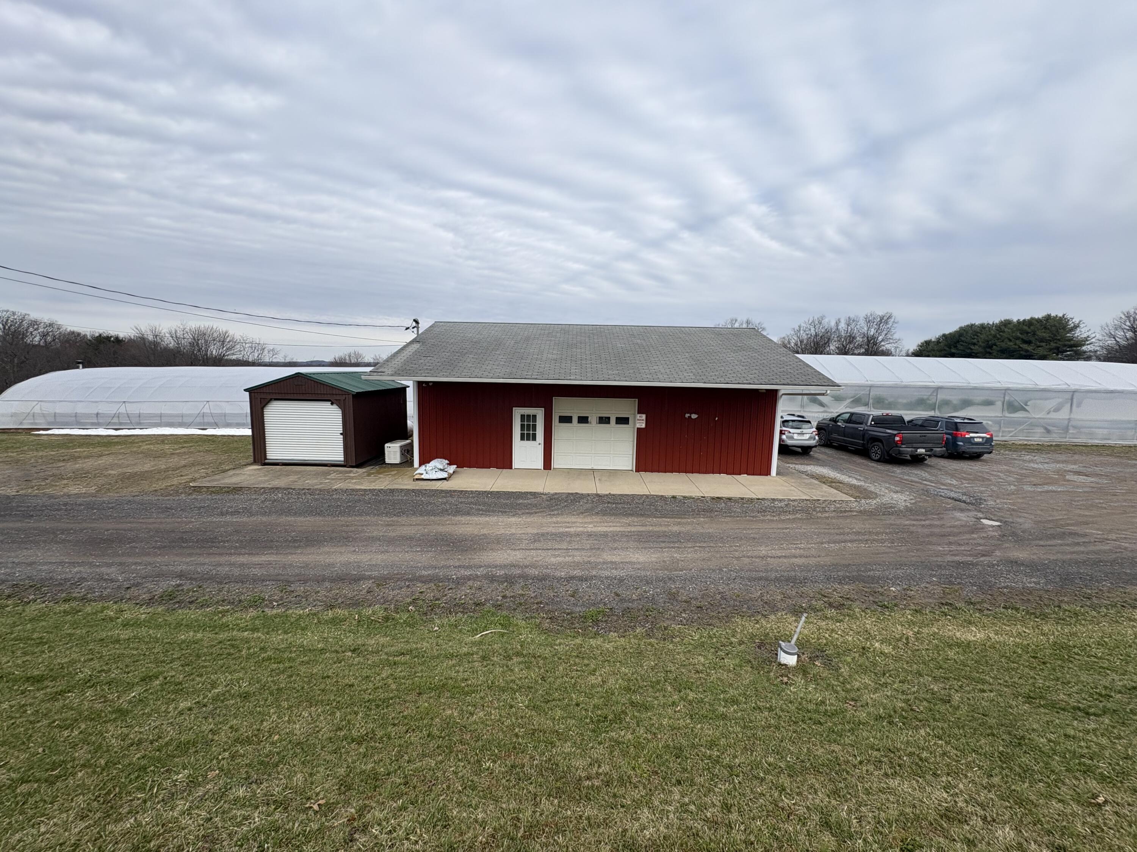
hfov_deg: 102.1
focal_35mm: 14
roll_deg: -0.2
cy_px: 426
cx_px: 568
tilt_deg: -5.7
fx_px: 460
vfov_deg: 85.7
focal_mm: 2.22
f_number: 2.2
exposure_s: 1/889
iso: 40
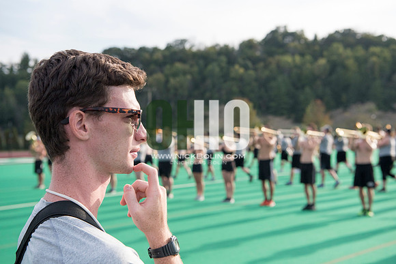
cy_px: 132
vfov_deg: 27.0
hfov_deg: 39.6
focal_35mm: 50
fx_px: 550
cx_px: 198
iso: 800
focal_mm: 50
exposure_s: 1/3200
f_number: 5.6
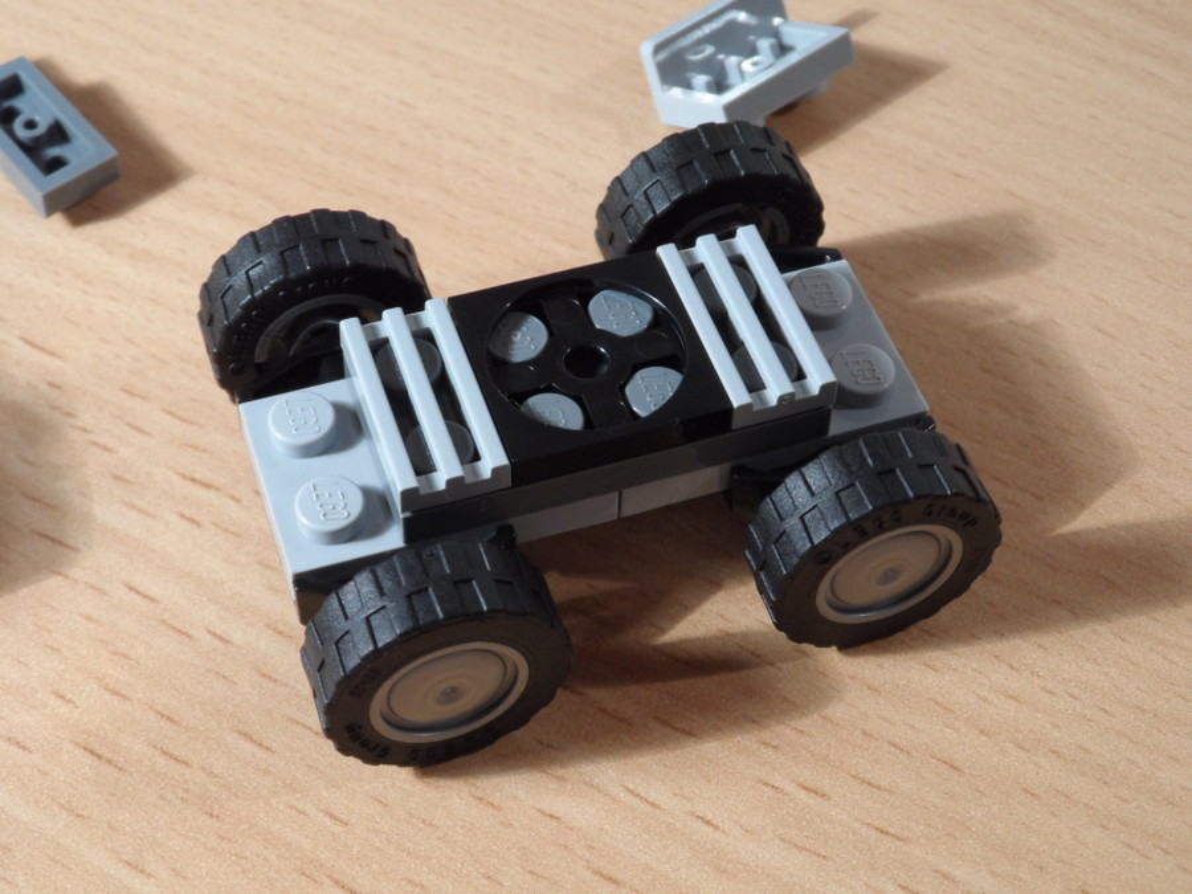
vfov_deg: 23.7
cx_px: 596
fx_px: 2135
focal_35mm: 62
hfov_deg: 31.2
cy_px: 447
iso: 200
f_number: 4.2
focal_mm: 10.2
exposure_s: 1/10
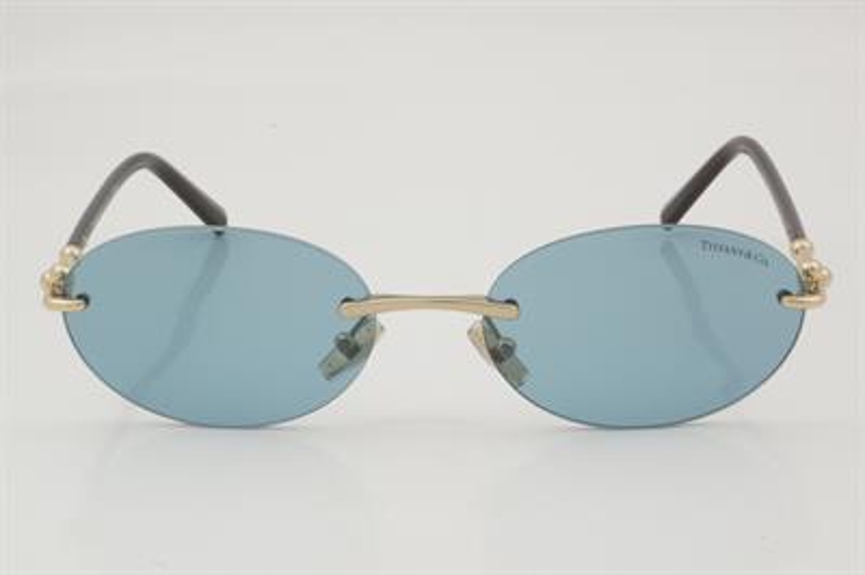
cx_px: 432
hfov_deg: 24.6
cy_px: 288
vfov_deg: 16.5
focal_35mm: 82
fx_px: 1981
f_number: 32
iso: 100
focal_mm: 55
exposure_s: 1/3
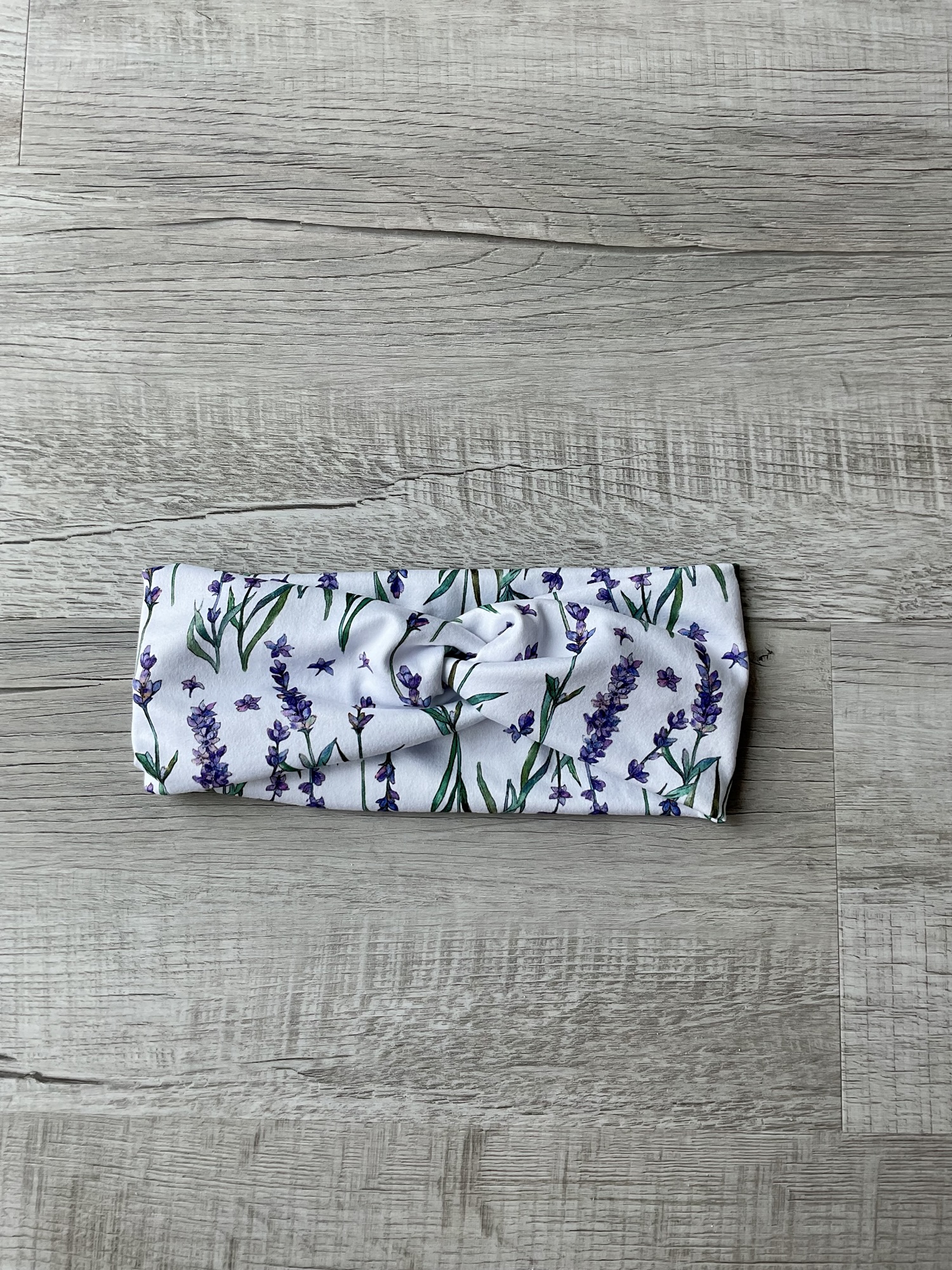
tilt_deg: -84.1
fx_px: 1063
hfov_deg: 48.2
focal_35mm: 29
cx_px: 476
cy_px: 635
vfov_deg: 61.7
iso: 16
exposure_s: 1/163
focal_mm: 3
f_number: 1.8
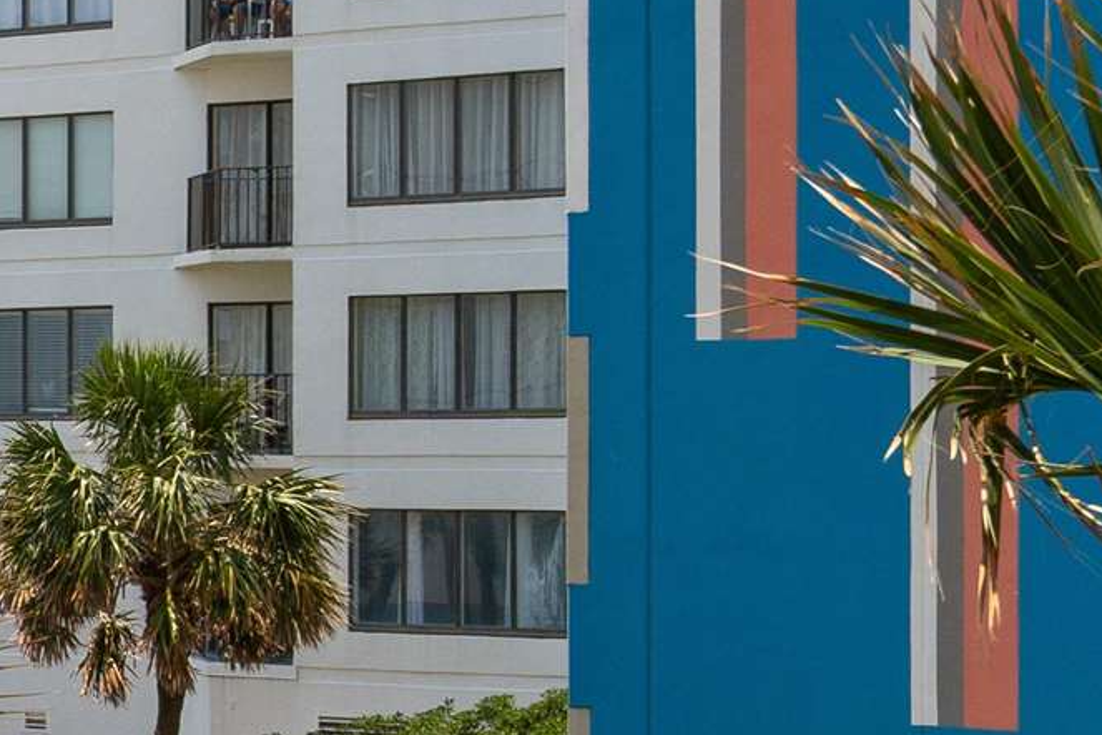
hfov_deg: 13.4
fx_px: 4255
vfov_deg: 9.9
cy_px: 351
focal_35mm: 139
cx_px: -826
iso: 100
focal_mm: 20
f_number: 9
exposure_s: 1/320
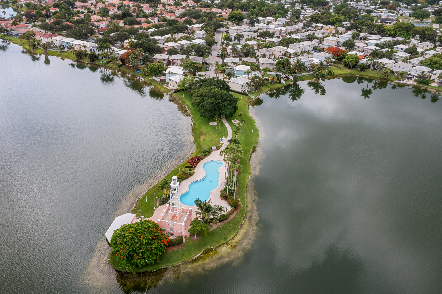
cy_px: 147
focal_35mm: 28
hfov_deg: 65.5
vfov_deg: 46.4
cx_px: 221
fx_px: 344
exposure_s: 1/200
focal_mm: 10.26
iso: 100
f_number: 6.3
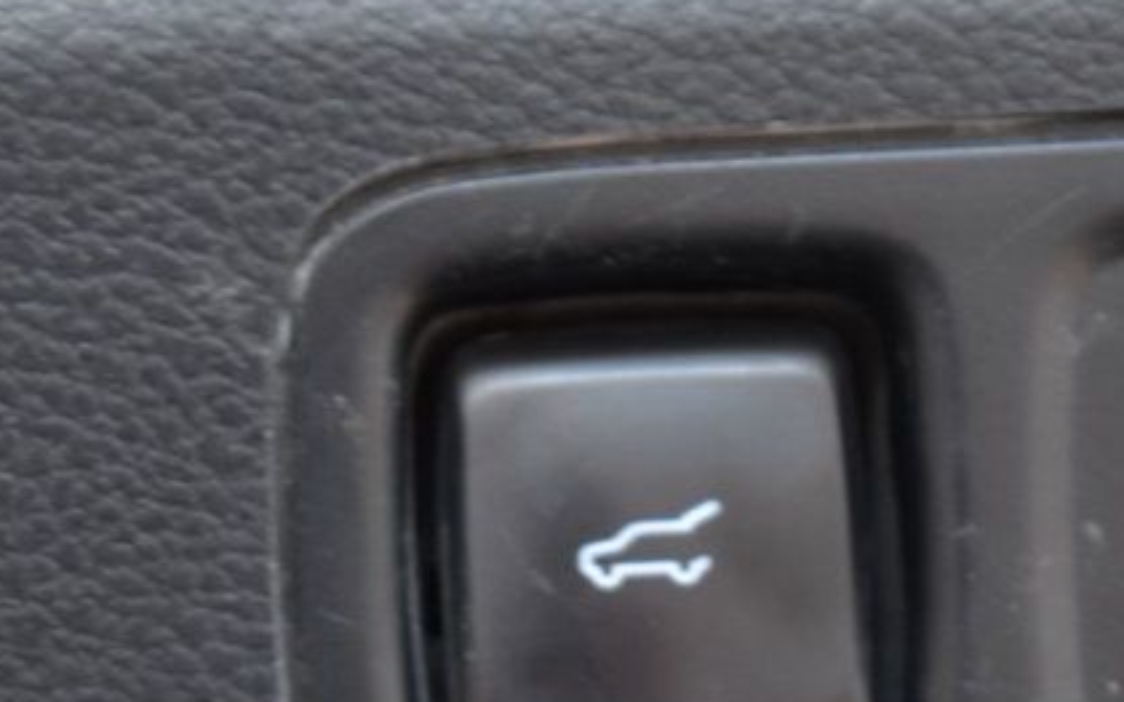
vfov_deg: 6.4
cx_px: 579
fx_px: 6256
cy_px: 622
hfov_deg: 10.3
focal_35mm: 204
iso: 400
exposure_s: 1/25
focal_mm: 55
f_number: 7.1
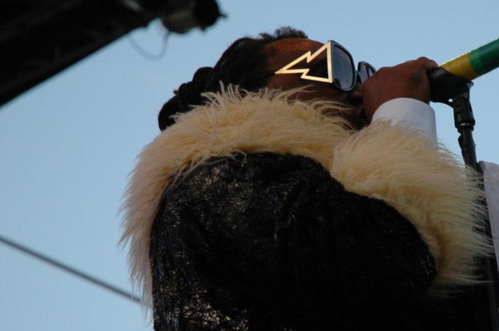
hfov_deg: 12.0
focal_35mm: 171
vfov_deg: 8.0
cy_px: 188
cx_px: 402
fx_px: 2366
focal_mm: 65
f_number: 4.5
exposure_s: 1/125
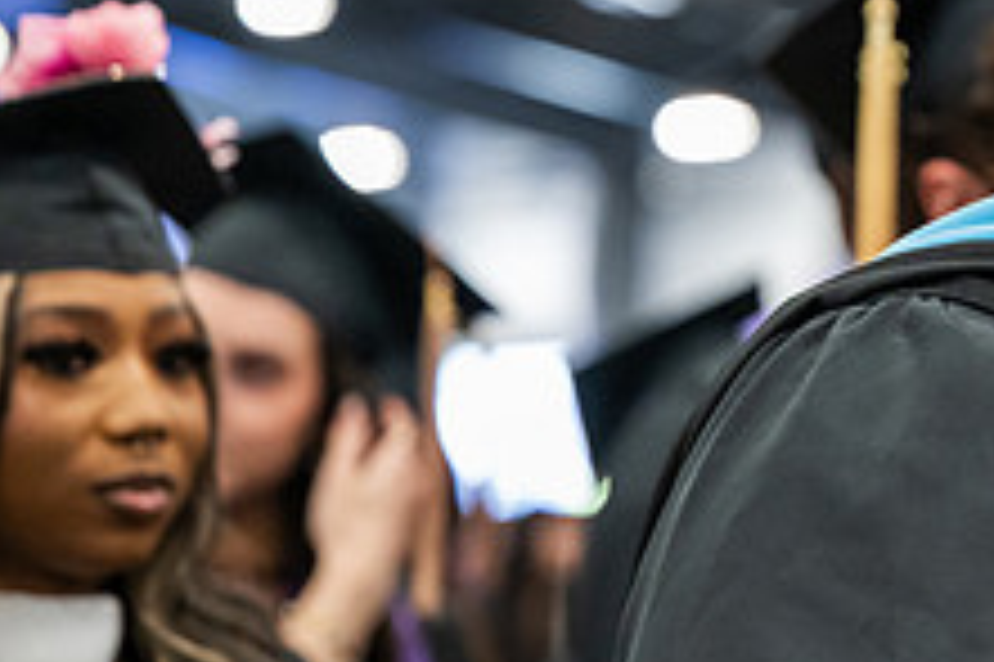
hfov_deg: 10.9
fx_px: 5077
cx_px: 1264
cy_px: -20
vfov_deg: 7.4
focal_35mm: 184
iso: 3200
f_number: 3.2
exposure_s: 1/200
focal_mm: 70
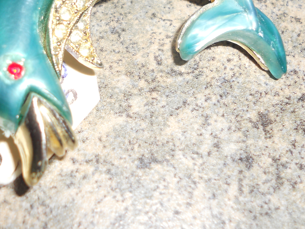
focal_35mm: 62
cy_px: 24
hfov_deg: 30.9
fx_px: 546
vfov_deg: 23.1
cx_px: 91
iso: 80
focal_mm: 5.8
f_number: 8.8
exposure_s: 1/25
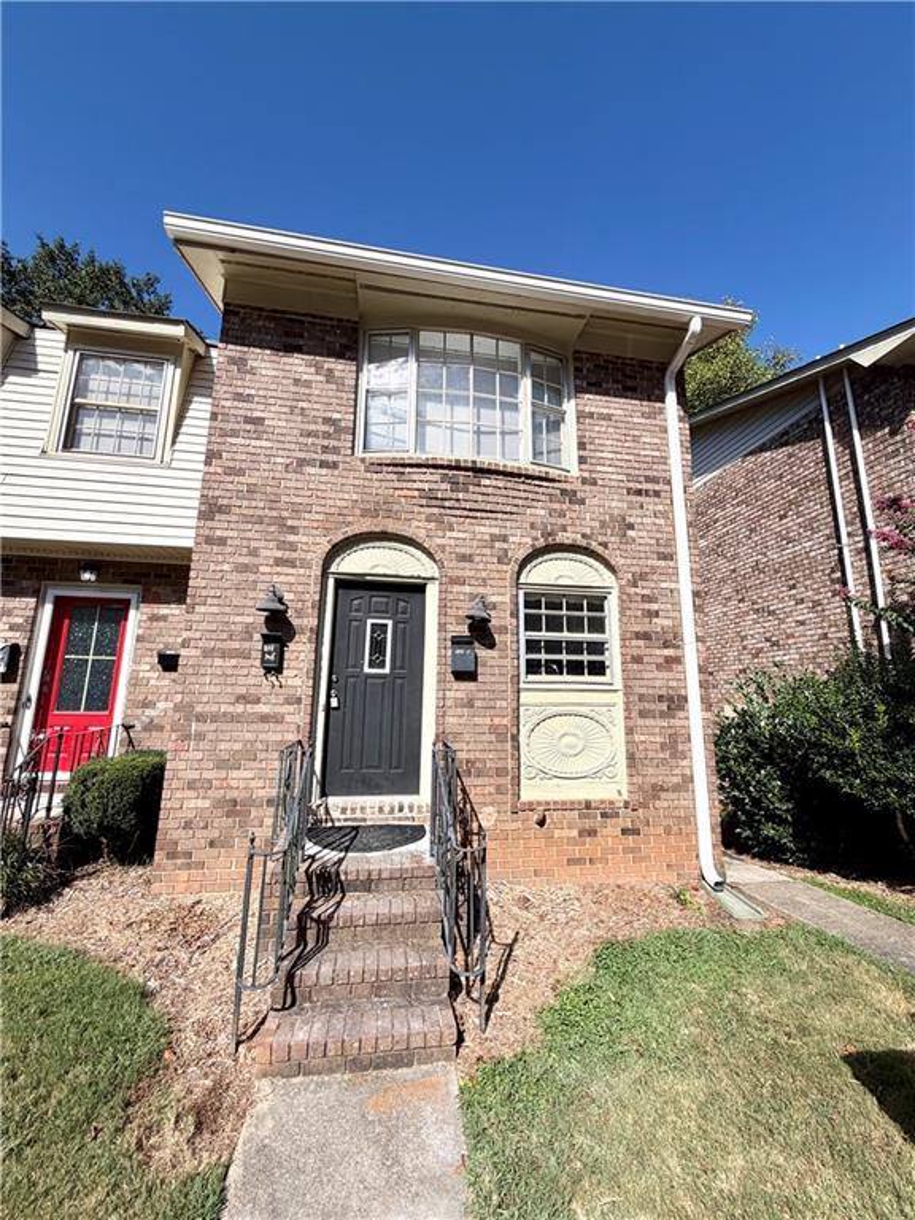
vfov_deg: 102.1
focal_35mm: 14
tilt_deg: +8.9
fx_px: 493
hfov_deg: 85.7
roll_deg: -1.8
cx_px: 458
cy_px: 610
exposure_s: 1/809
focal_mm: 2.22
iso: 20
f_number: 2.2
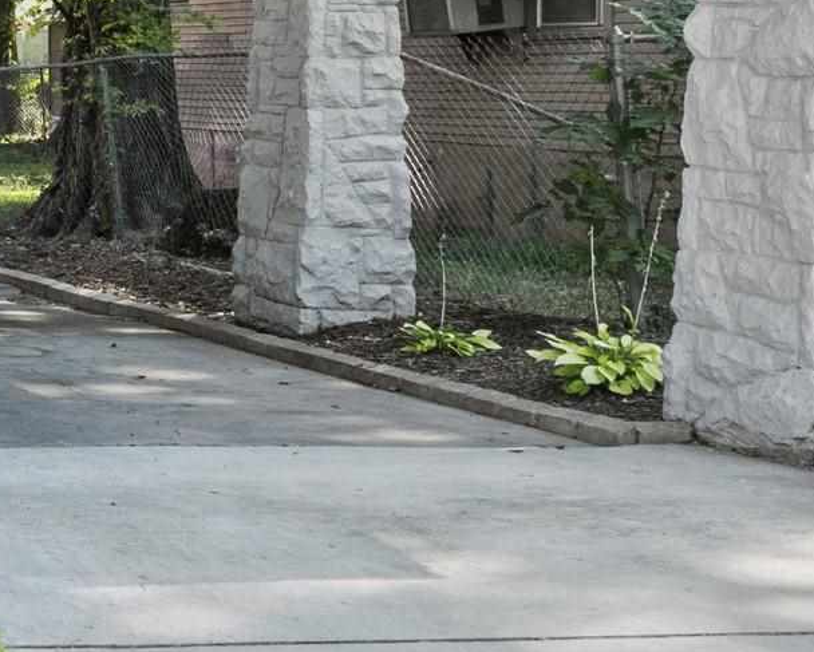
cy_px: -234
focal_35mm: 85
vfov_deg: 16.9
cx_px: -598
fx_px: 2049
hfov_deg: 18.3
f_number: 9.5
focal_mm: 19
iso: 1000
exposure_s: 1/250
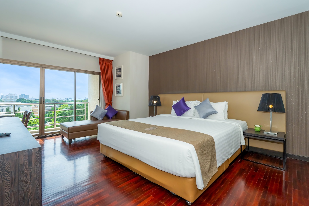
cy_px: 97
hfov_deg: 93.2
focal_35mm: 17
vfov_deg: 70.4
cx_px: 163
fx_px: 146
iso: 400
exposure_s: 1/160
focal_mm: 16
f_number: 10
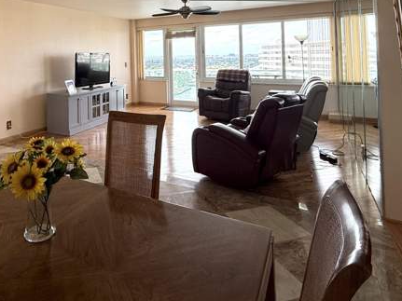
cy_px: 51
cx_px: 124
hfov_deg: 65.0
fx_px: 302
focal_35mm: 26
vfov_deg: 49.3
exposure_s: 1/118
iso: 64
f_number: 2.2
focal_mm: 2.22
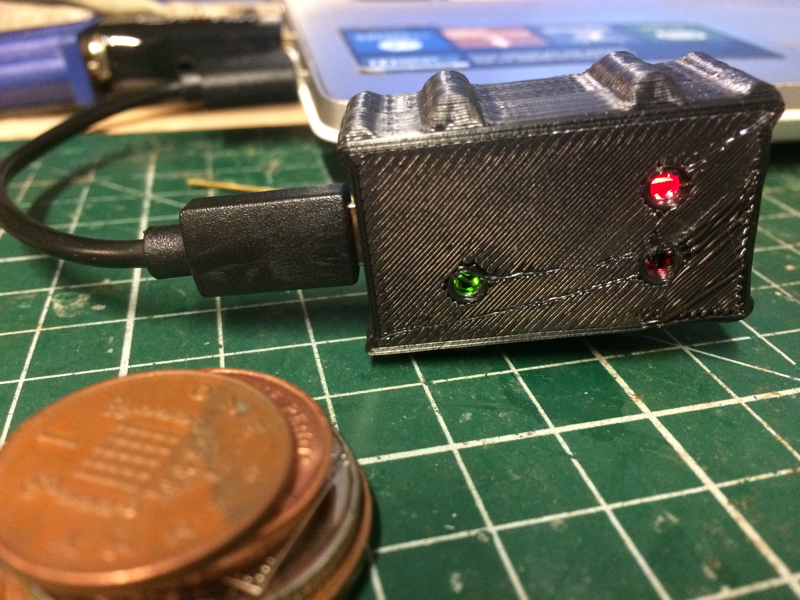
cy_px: 300
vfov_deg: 48.2
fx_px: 670
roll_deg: +0.1
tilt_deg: -30.1
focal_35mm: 29
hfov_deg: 61.7
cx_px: 400
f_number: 2.2
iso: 400
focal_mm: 4.15
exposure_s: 1/17
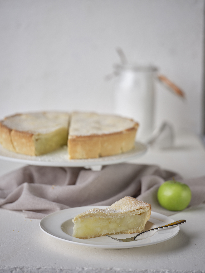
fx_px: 750
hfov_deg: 15.6
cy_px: 136
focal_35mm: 95
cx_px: 102
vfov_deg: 20.7
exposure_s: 1/40
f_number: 4
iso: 160
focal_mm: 120
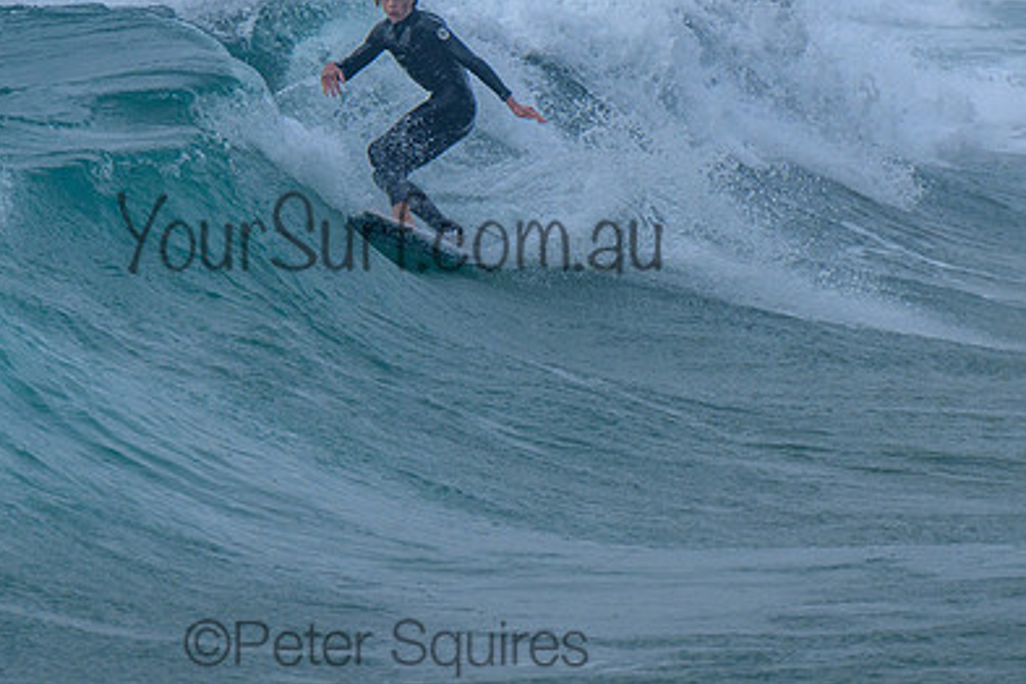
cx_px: 375
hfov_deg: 2.5
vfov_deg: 1.7
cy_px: 194
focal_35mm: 812
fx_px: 23140
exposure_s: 1/2000
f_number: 9
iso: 500
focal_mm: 400
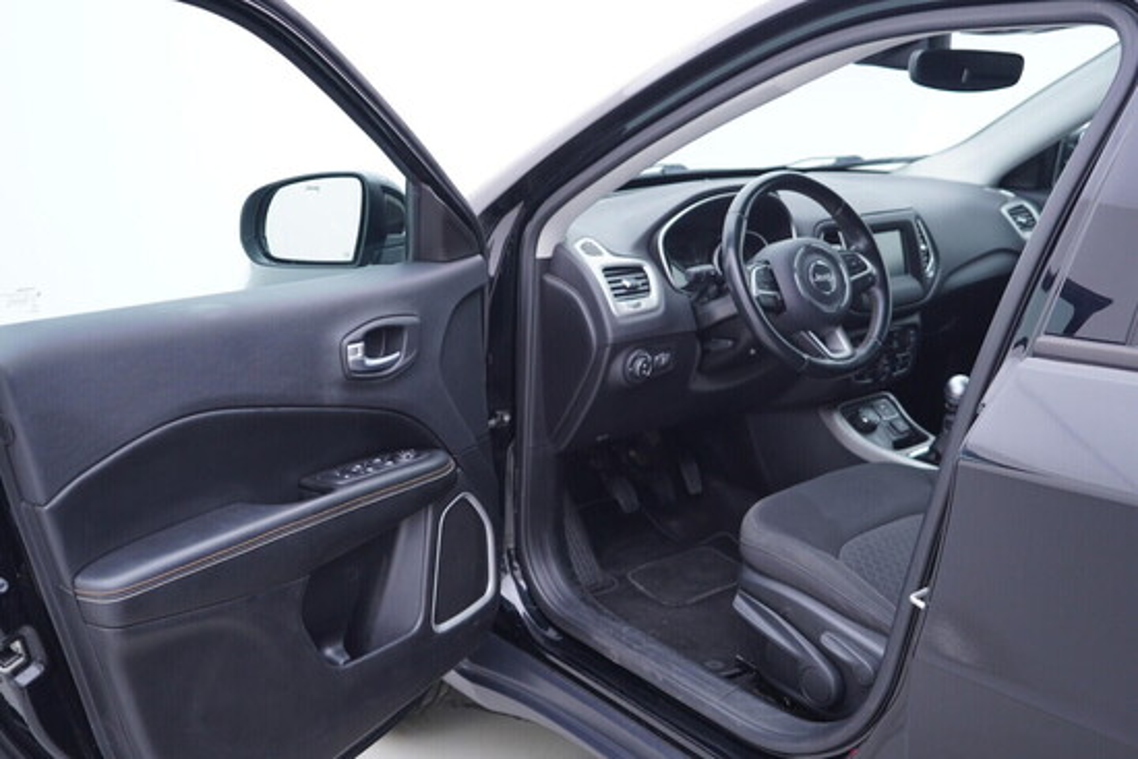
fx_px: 1138
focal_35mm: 36
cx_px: 569
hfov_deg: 53.1
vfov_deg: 36.9
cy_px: 380
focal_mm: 24
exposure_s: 1/40
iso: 160
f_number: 2.8
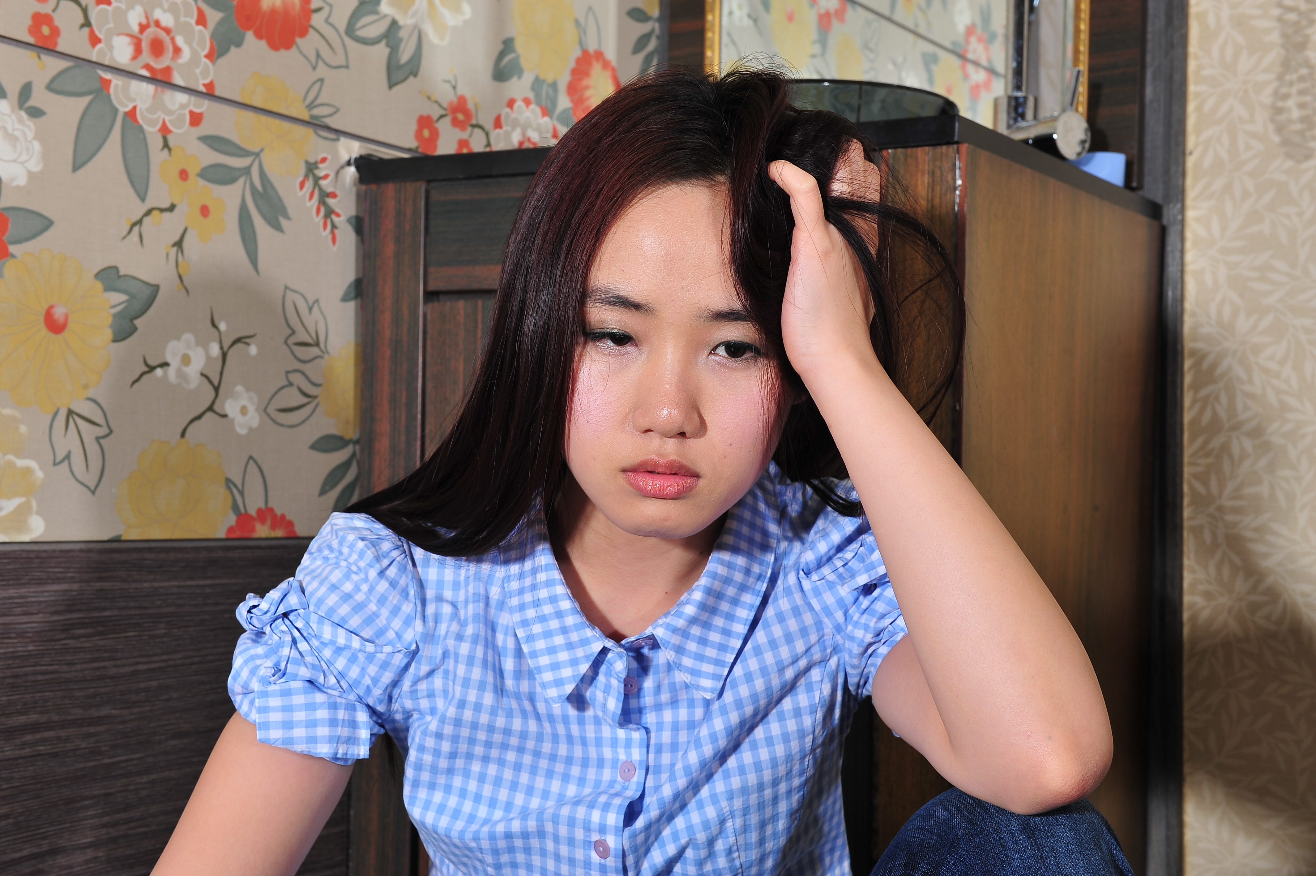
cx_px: 658
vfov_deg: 27.0
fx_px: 1827
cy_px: 438
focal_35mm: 50
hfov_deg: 39.6
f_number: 13
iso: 200
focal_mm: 50
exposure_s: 1/200
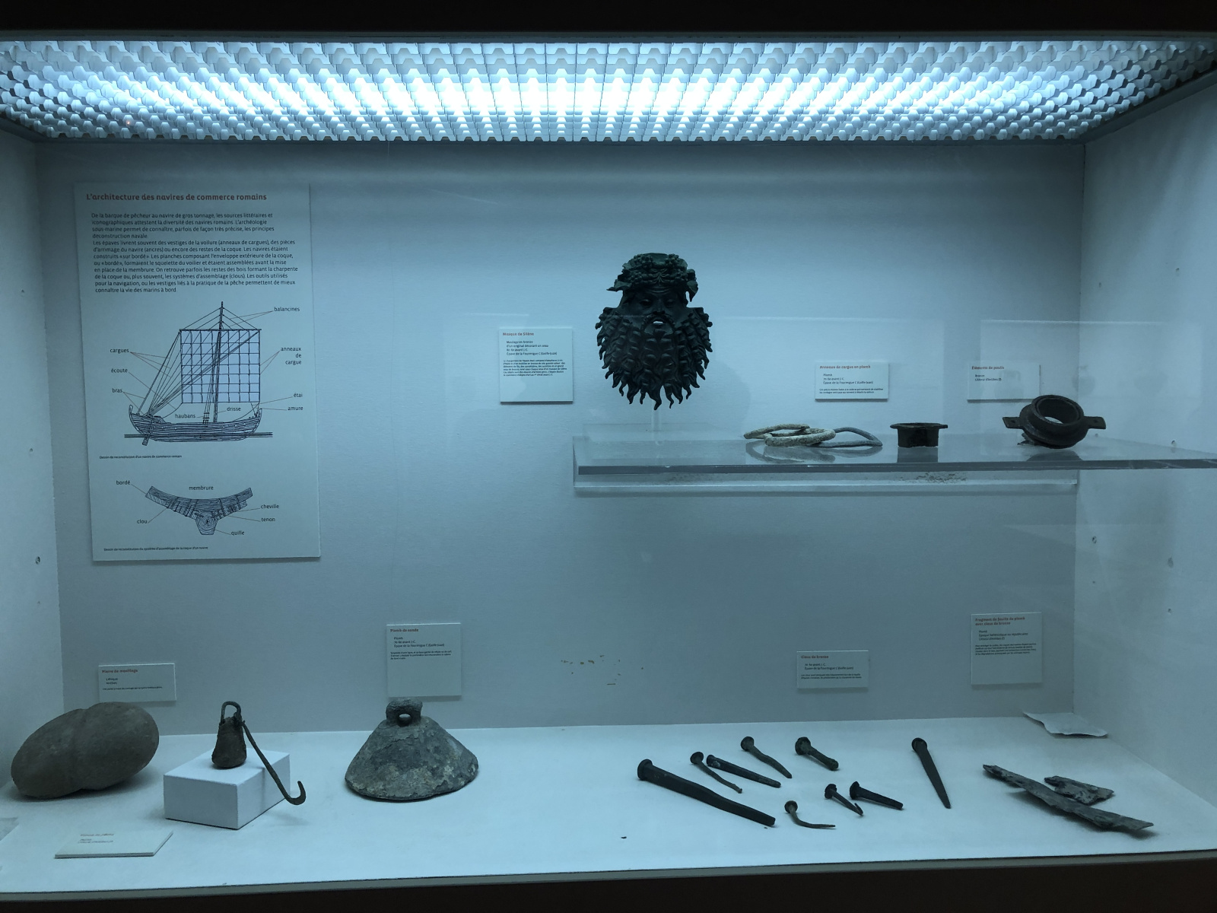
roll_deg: -0.3
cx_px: 608
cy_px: 456
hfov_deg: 63.4
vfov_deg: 49.7
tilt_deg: -3.3
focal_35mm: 28
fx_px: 984
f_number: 1.8
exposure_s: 1/33
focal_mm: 3.99
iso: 25
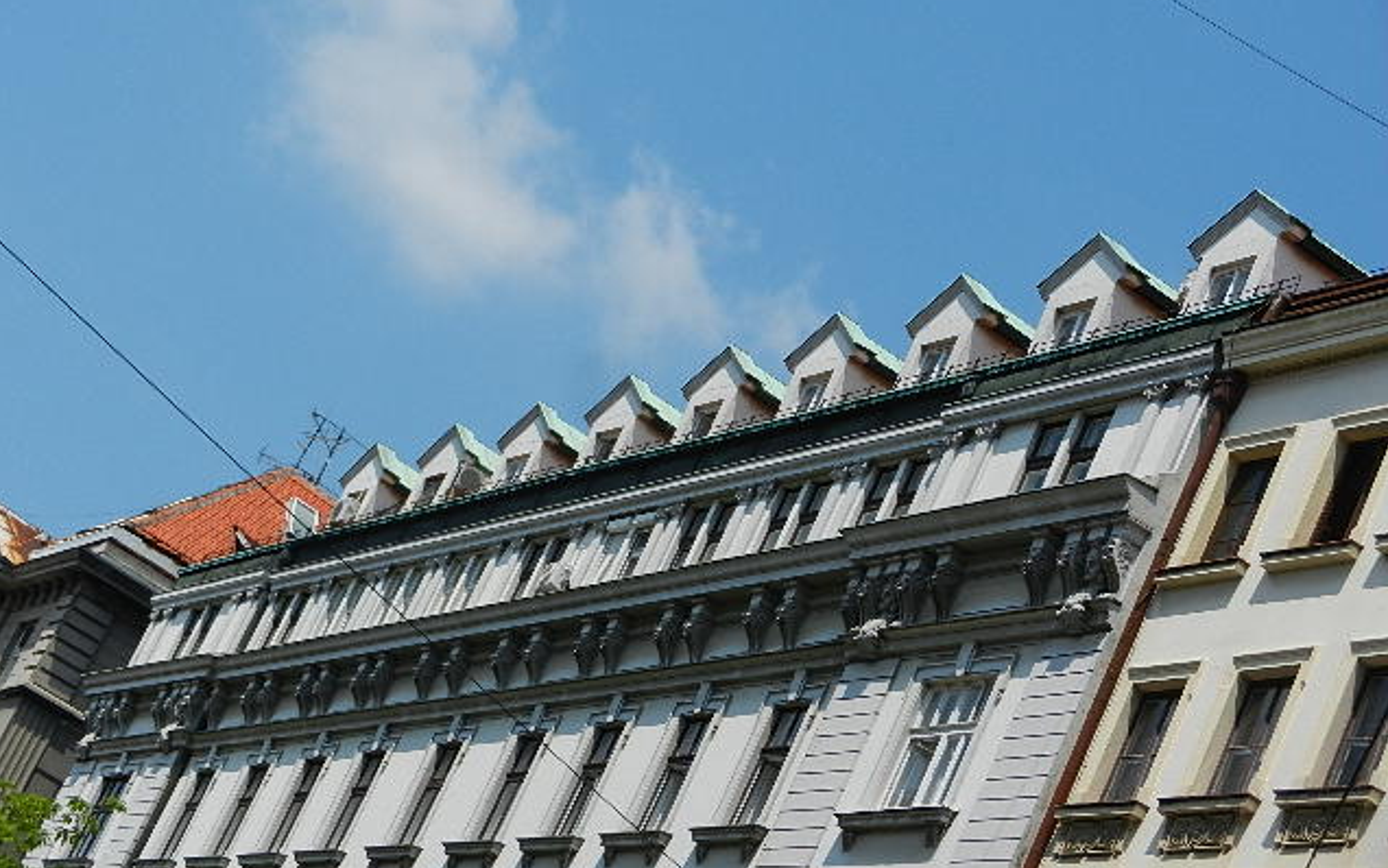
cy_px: 366
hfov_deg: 21.4
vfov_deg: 13.5
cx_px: 692
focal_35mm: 97
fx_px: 3671
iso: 160
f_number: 4.9
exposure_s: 1/1600
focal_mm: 16.3
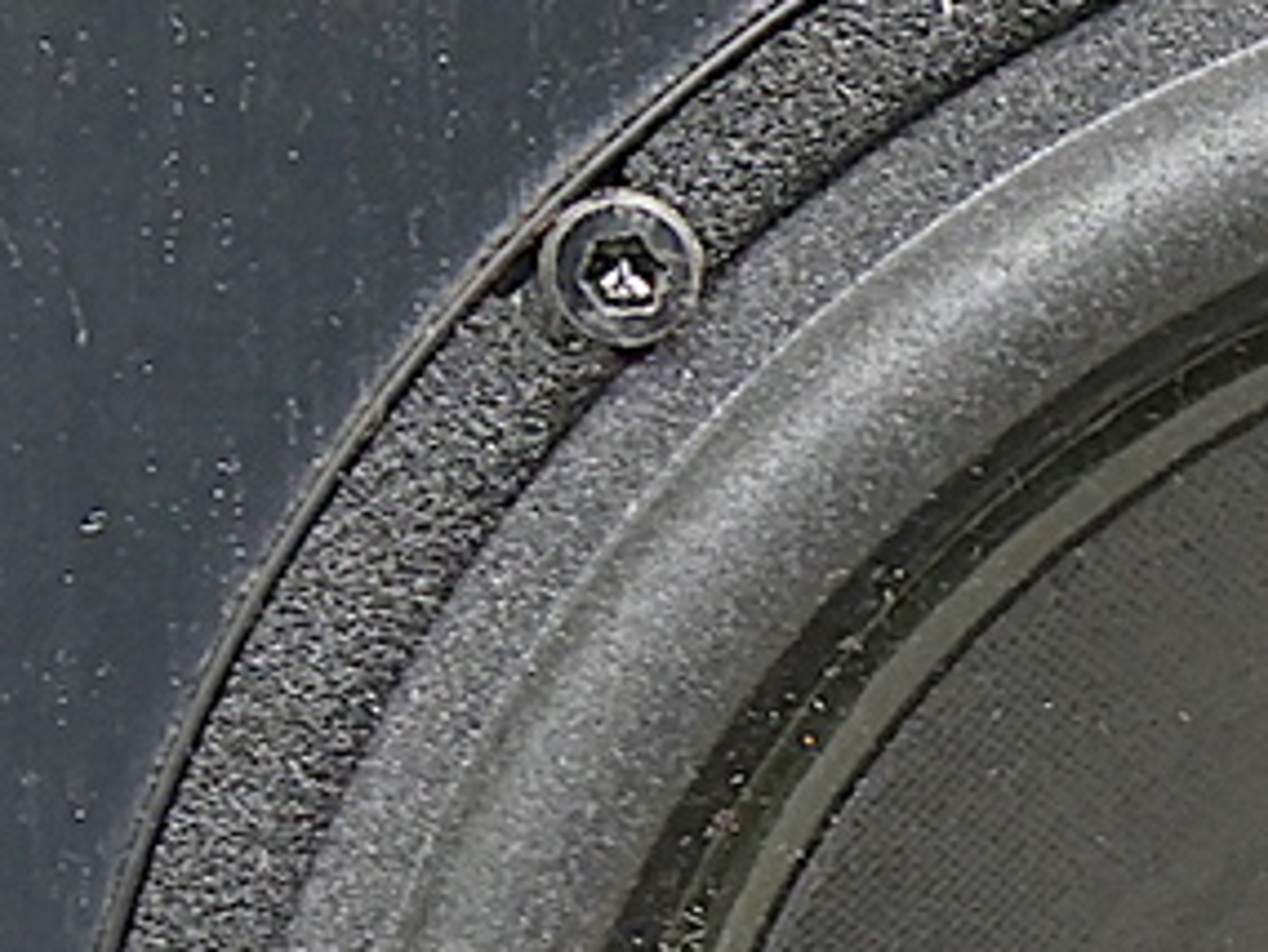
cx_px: 1837
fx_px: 17663
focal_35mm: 482
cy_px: 1432
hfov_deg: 4.1
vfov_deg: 3.1
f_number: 5.4
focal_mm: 25.6
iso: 200
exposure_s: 1
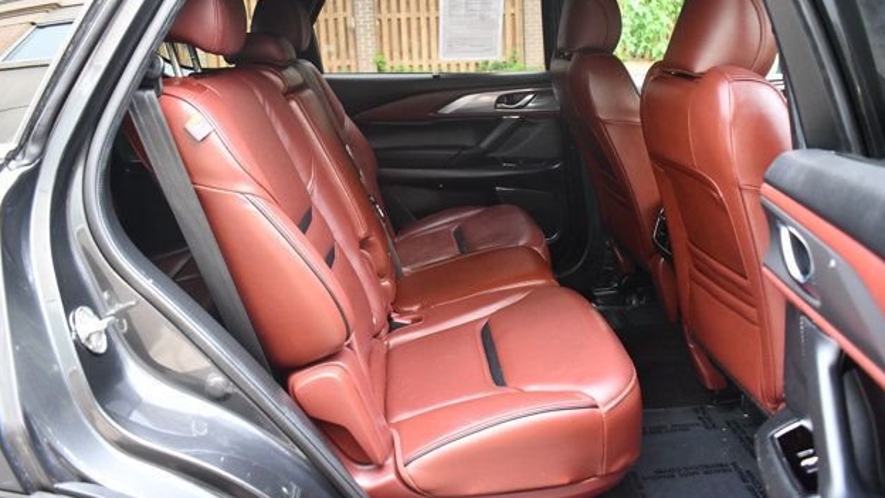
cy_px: 202
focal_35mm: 29
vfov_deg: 40.0
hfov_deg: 66.1
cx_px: 447
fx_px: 681
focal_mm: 18
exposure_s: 1/125
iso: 2000
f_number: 3.5
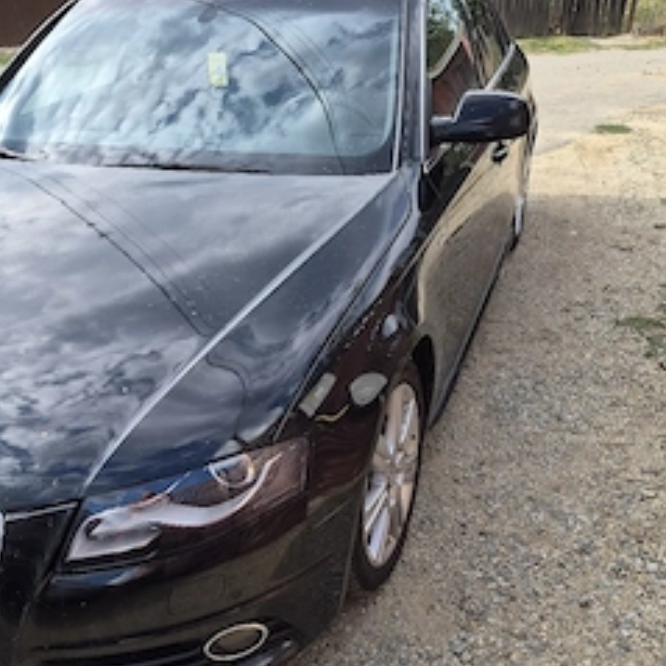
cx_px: 337
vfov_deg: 47.1
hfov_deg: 48.4
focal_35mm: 34
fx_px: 740
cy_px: 479
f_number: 1.8
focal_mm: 5.4
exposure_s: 1/1429
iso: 80
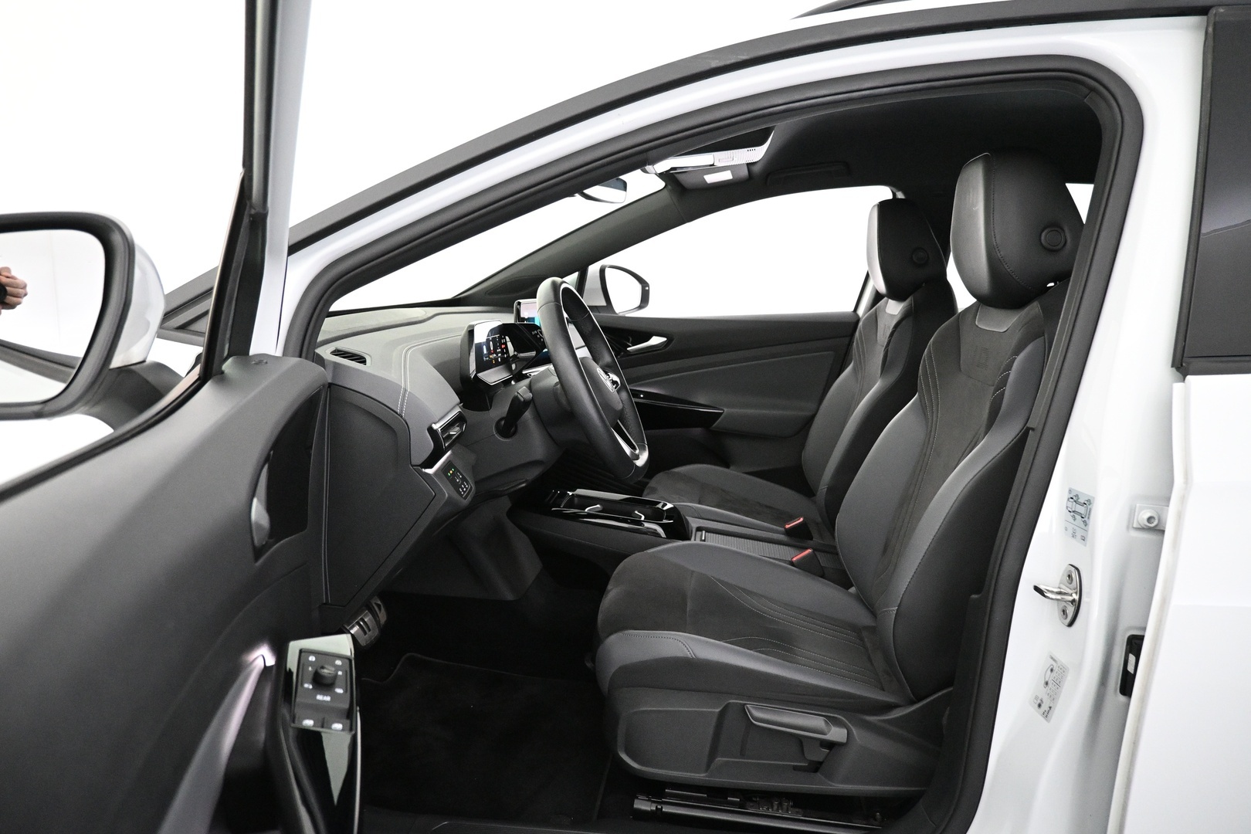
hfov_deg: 73.7
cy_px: 417
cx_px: 626
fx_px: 834
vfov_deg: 53.1
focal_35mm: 24
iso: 4000
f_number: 3.5
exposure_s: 1/80
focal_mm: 16
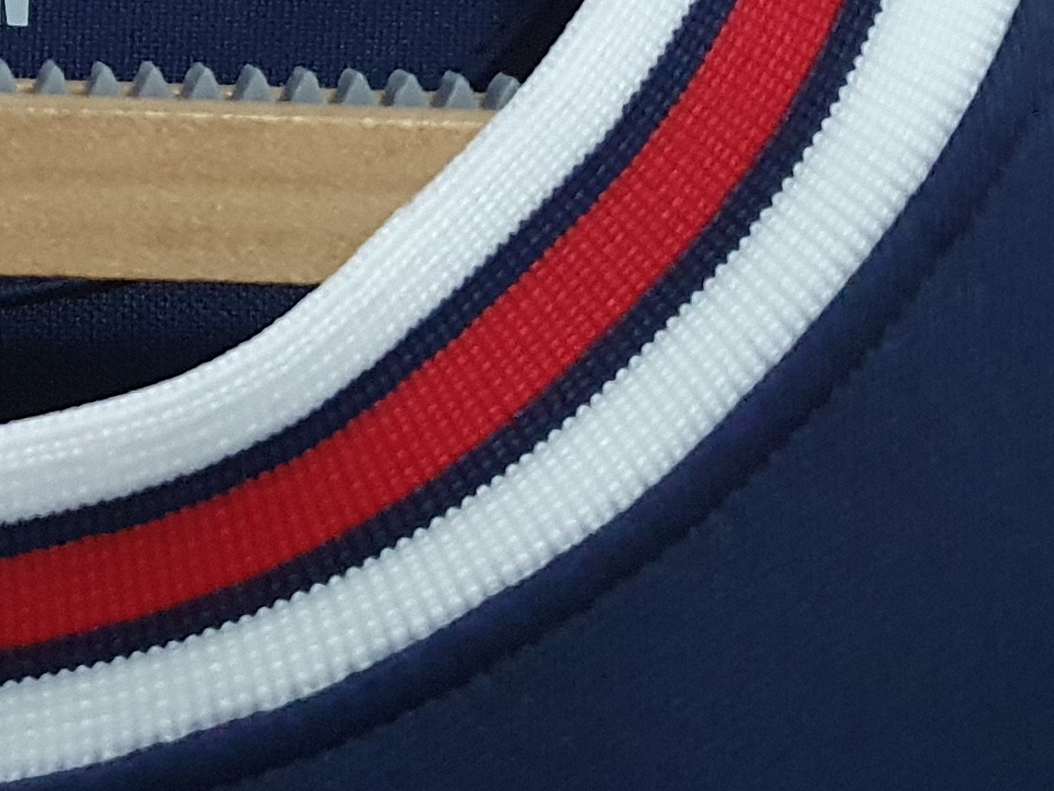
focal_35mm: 92
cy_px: -301
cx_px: -239
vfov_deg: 15.2
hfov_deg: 19.9
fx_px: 2802
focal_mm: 4.32
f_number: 1.5
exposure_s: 1/50
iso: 1000
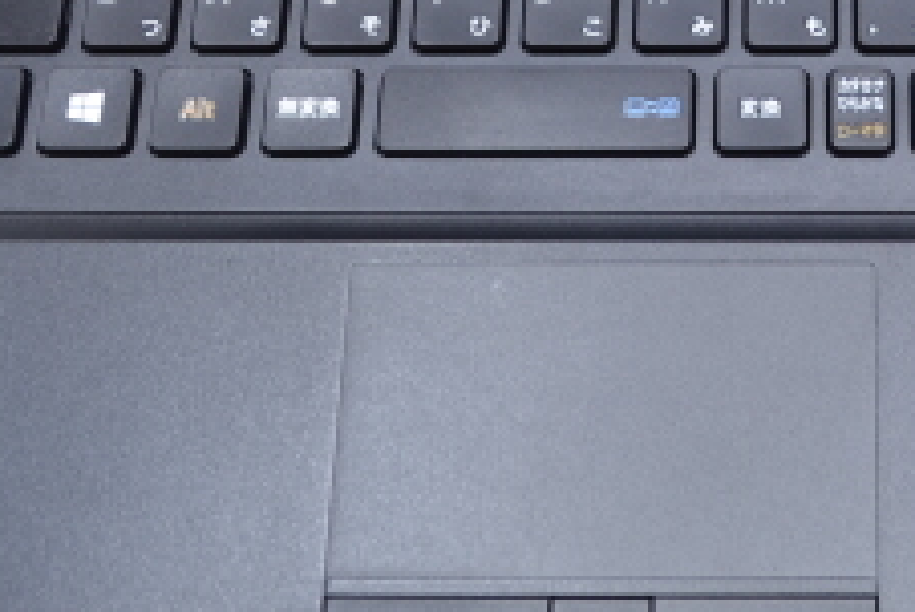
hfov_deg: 23.1
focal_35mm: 85
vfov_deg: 15.7
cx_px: 887
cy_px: -28
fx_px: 2162
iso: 100
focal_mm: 20
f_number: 5.6
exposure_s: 1/4
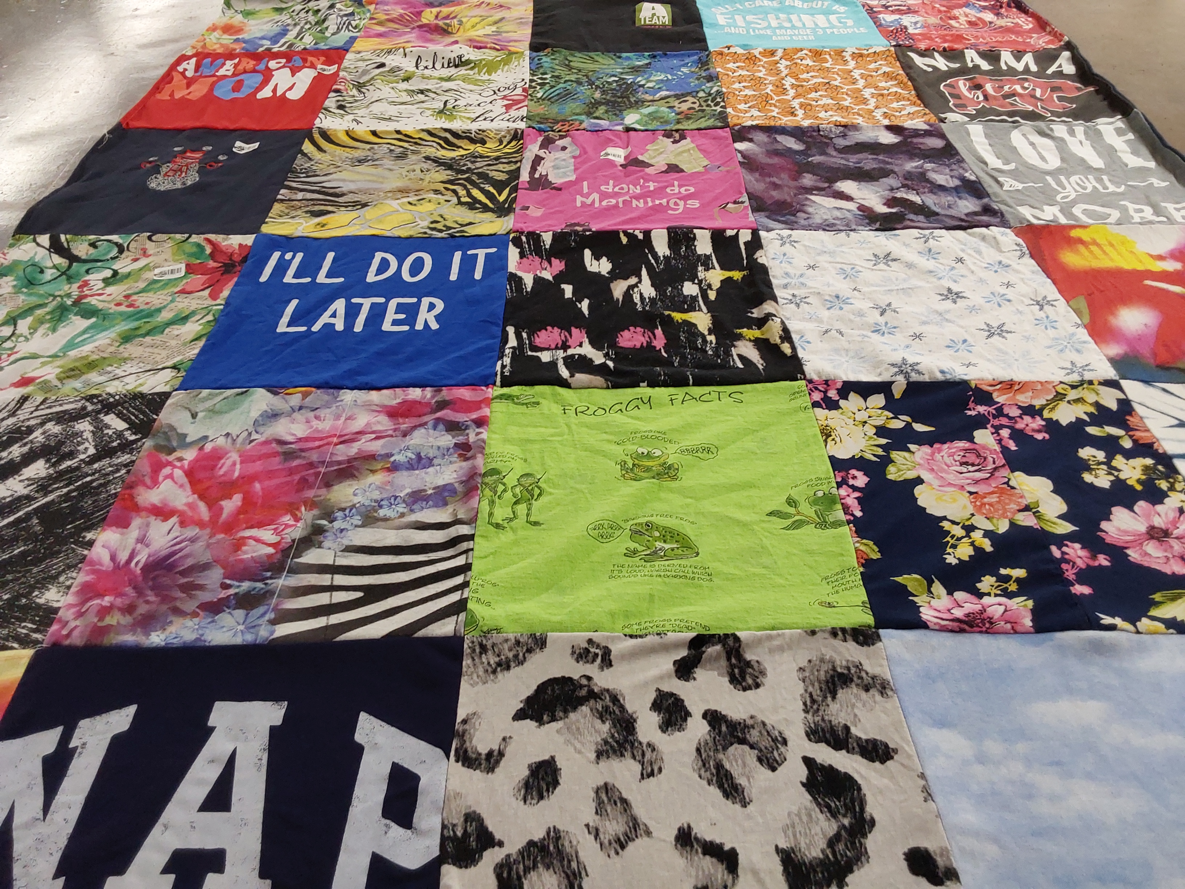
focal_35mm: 28
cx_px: 592
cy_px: 444
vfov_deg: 49.7
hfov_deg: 63.4
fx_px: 959
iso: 100
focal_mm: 2.91
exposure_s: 1/60
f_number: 1.9
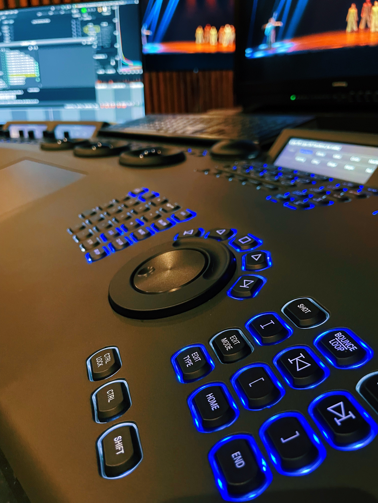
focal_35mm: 26
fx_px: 379
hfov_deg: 53.1
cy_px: 252
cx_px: 189
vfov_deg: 67.3
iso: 800
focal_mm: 4.2
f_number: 1.6
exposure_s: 1/30
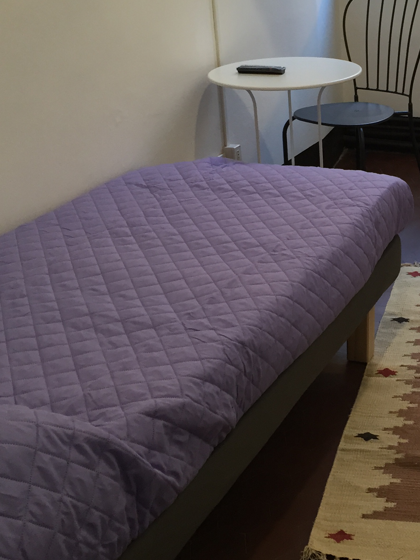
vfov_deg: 32.0
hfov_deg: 23.5
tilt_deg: -18.4
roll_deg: +0.6
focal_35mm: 60
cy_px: 208
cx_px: 407
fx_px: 971
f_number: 2.2
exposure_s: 1/30
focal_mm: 4.15
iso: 64
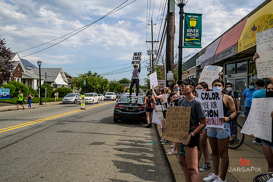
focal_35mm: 32
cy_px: 91
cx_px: 136
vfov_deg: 41.1
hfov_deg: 58.7
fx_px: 243
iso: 200
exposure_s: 1/3200
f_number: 4
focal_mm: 32
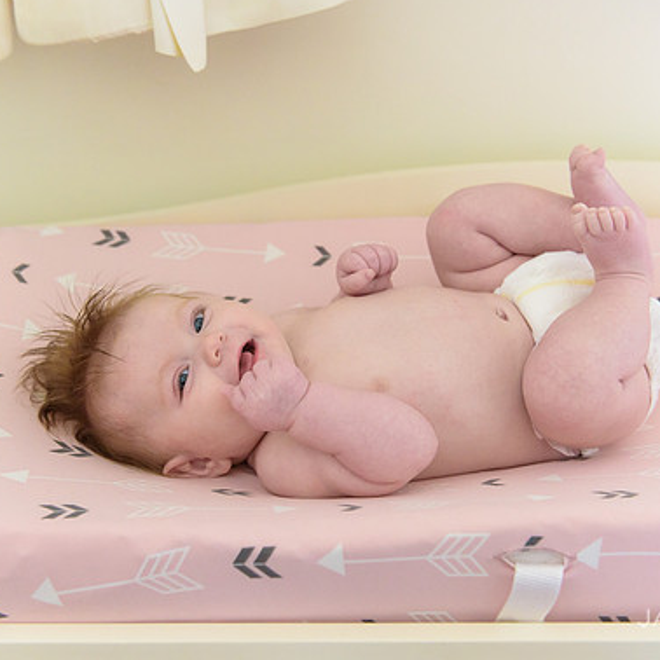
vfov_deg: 36.1
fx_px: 1014
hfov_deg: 36.0
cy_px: 327
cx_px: 299
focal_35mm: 47
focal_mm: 36
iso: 1600
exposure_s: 1/125
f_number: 3.2
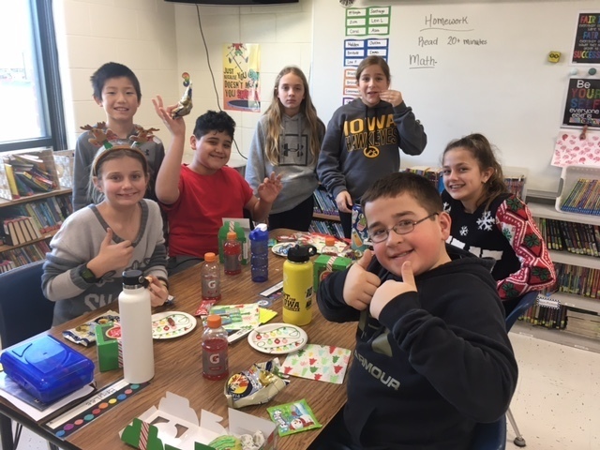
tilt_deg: -15.6
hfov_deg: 61.7
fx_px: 503
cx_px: 300
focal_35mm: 29
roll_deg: -2.2
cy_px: 225
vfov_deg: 48.2
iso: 50
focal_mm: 4.15
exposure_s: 1/30
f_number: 2.2
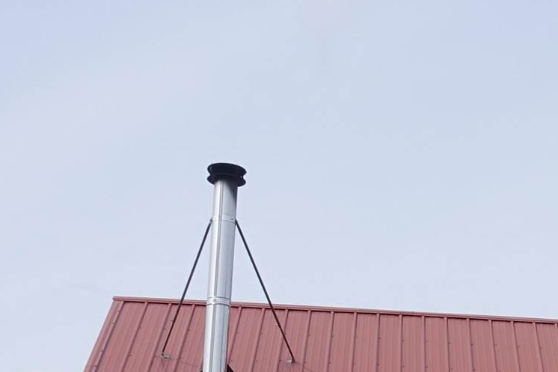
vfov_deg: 9.6
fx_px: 2169
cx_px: 901
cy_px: 506
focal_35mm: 140
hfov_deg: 13.6
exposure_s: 1/500
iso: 125
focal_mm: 12.48
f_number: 5.6
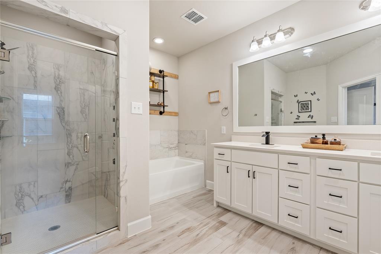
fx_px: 169
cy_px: 127
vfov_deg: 73.7
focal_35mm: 16
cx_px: 190
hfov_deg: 96.8
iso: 320
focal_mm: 16
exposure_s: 1/2
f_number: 9
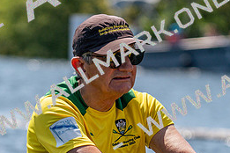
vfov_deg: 2.3
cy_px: 151
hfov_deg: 3.5
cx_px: 73
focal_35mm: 592
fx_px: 3782
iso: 320
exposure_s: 1/2000
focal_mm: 266
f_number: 5.6
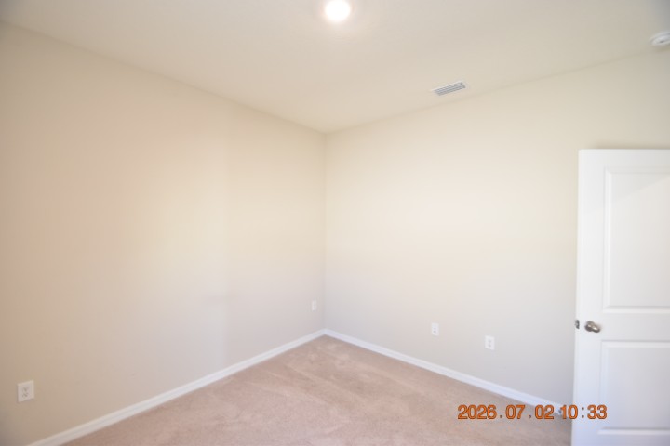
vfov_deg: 77.3
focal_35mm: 15
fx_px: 279
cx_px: 335
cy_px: 223
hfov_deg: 100.4
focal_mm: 10
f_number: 3.5
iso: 800
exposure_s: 1/45
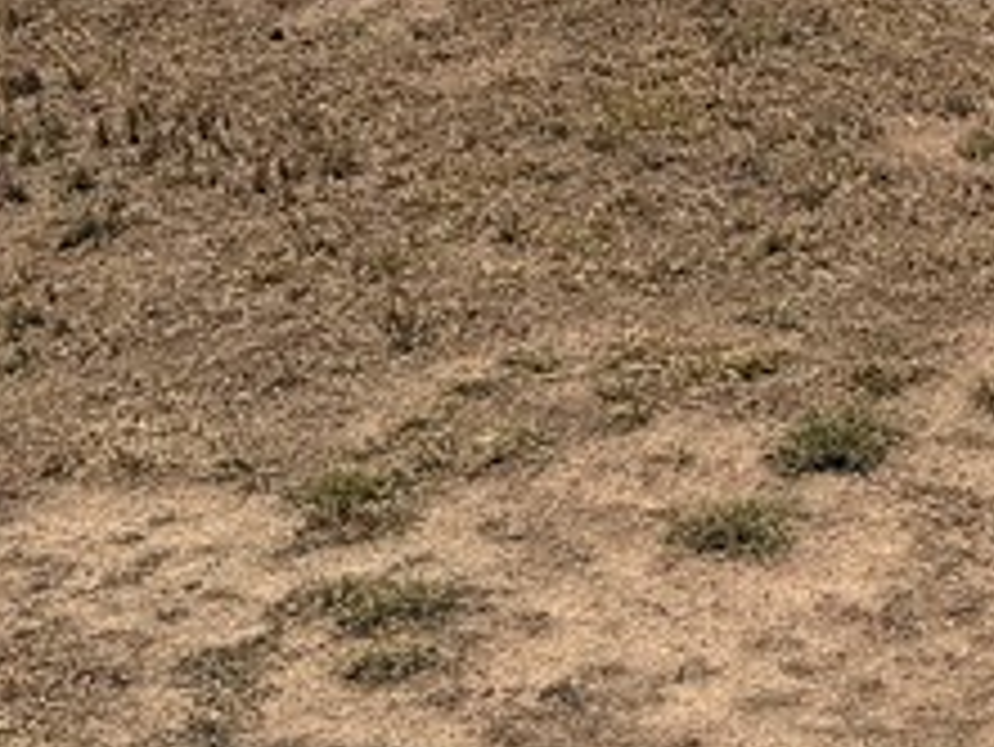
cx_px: 1304
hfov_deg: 16.7
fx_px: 3189
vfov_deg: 12.8
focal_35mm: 111
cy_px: -320
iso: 80
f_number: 1.8
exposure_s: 1/6173
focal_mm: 6.8
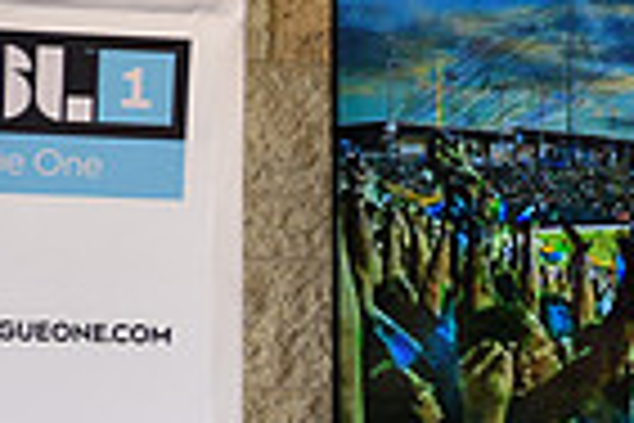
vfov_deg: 6.3
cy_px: 794
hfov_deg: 9.1
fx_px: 3768
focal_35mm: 214
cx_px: 1210
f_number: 3.2
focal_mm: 52
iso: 400
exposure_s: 1/60
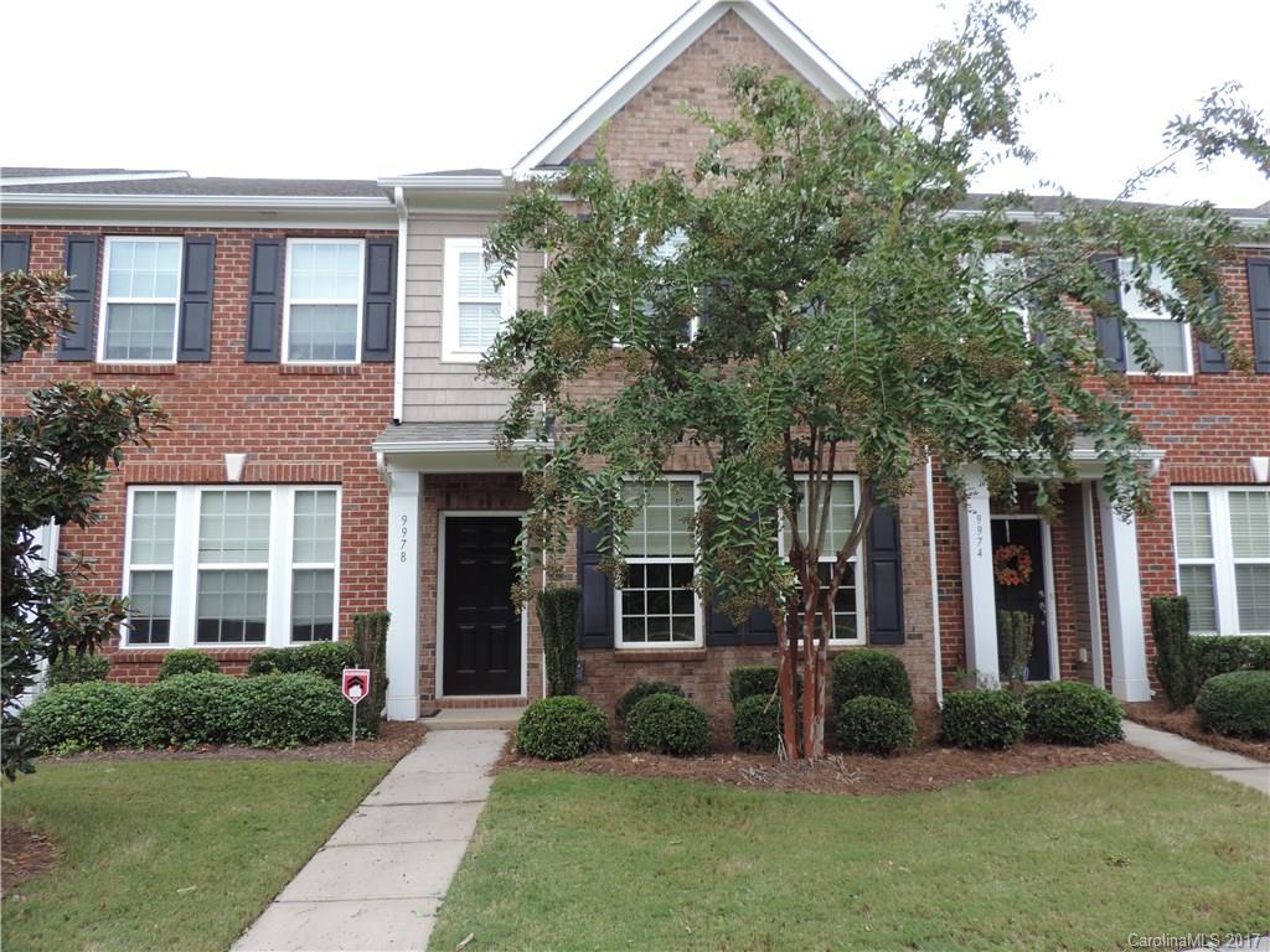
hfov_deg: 71.6
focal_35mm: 24
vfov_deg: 56.8
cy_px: 476
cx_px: 635
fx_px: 881
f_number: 3
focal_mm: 4.3
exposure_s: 1/200
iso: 80
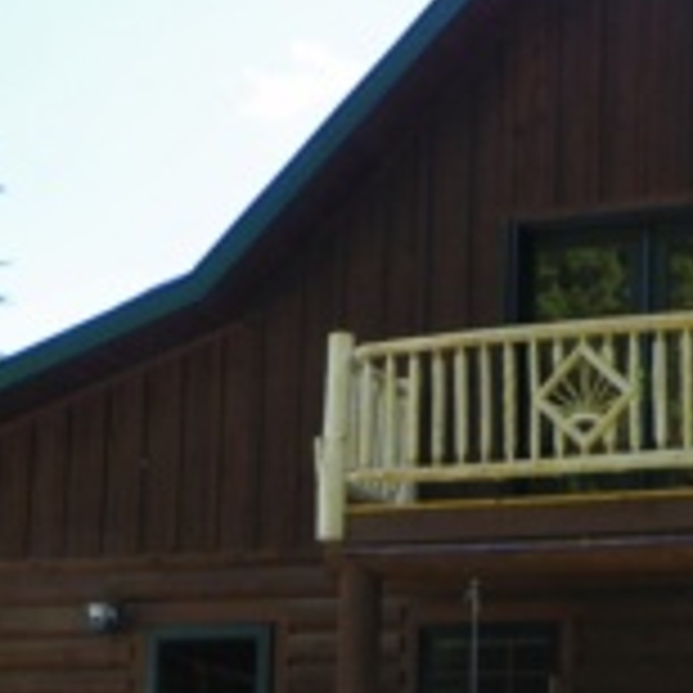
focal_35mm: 100
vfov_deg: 17.1
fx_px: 2265
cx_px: 340
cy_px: 626
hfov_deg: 17.4
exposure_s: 1/200
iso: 64
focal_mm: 8.2
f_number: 4
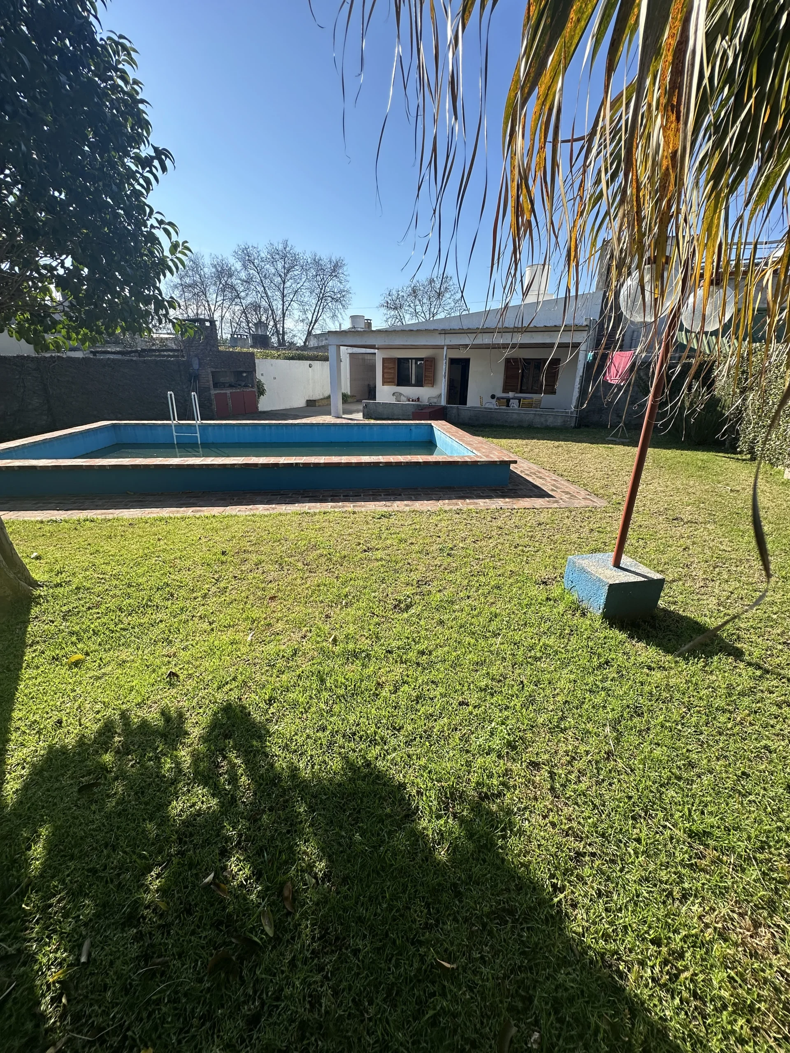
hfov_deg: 85.7
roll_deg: -0.8
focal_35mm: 14
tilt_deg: -19.9
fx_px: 426
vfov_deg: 102.1
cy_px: 526
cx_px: 395
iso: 40
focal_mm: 2.22
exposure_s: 1/917
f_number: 2.2
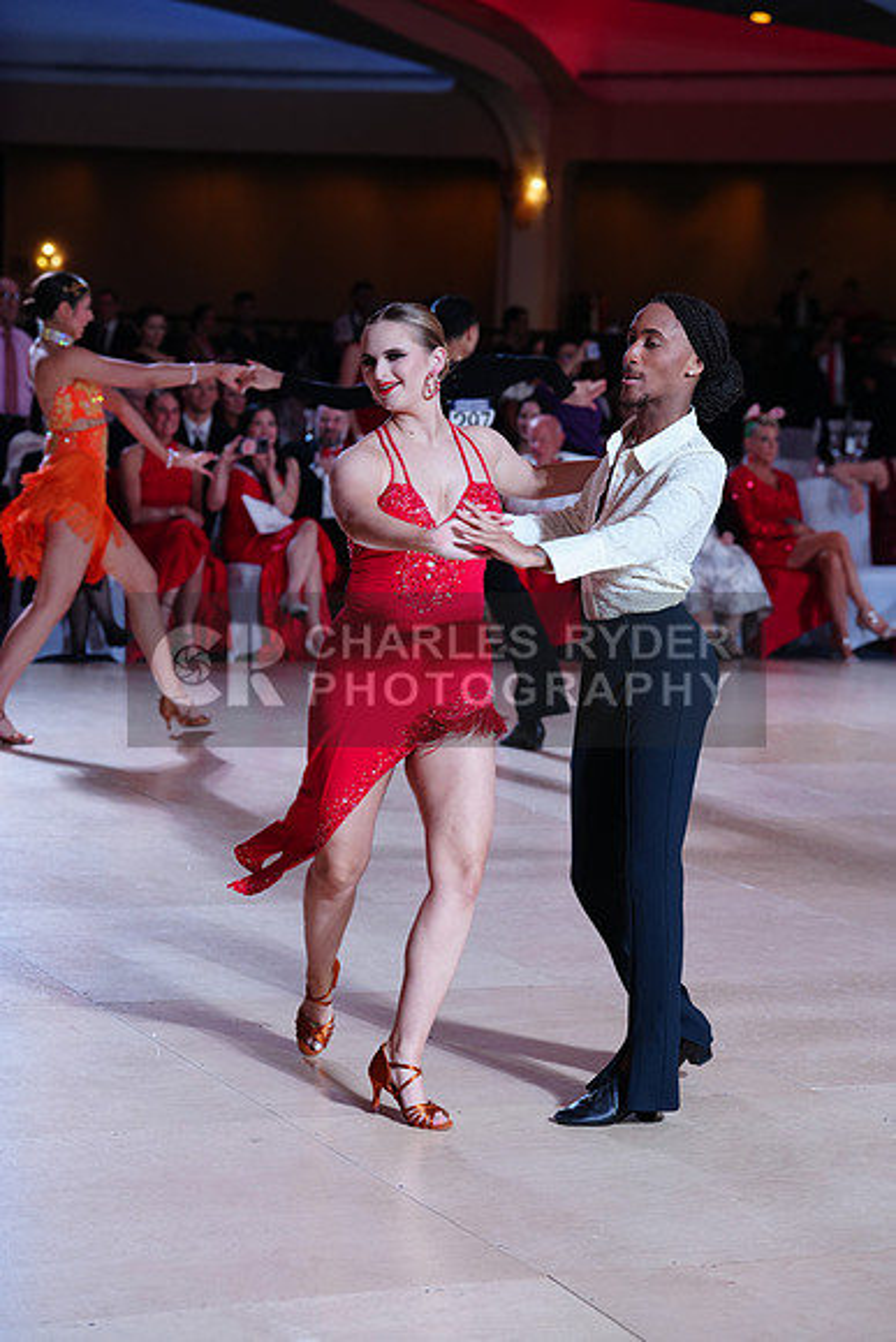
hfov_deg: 15.2
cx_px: 448
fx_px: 3358
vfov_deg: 22.6
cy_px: 671
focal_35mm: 90
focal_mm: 90
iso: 640
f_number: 4.5
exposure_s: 1/200
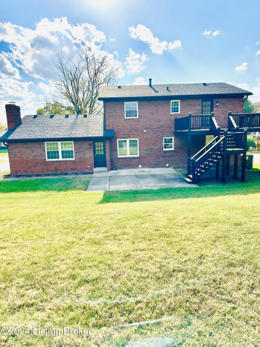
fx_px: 240
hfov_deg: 56.8
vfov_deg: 71.6
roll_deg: +2.1
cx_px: 130
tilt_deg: -9.4
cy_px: 174
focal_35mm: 24
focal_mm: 6.86
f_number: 1.78
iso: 80
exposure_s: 1/5263
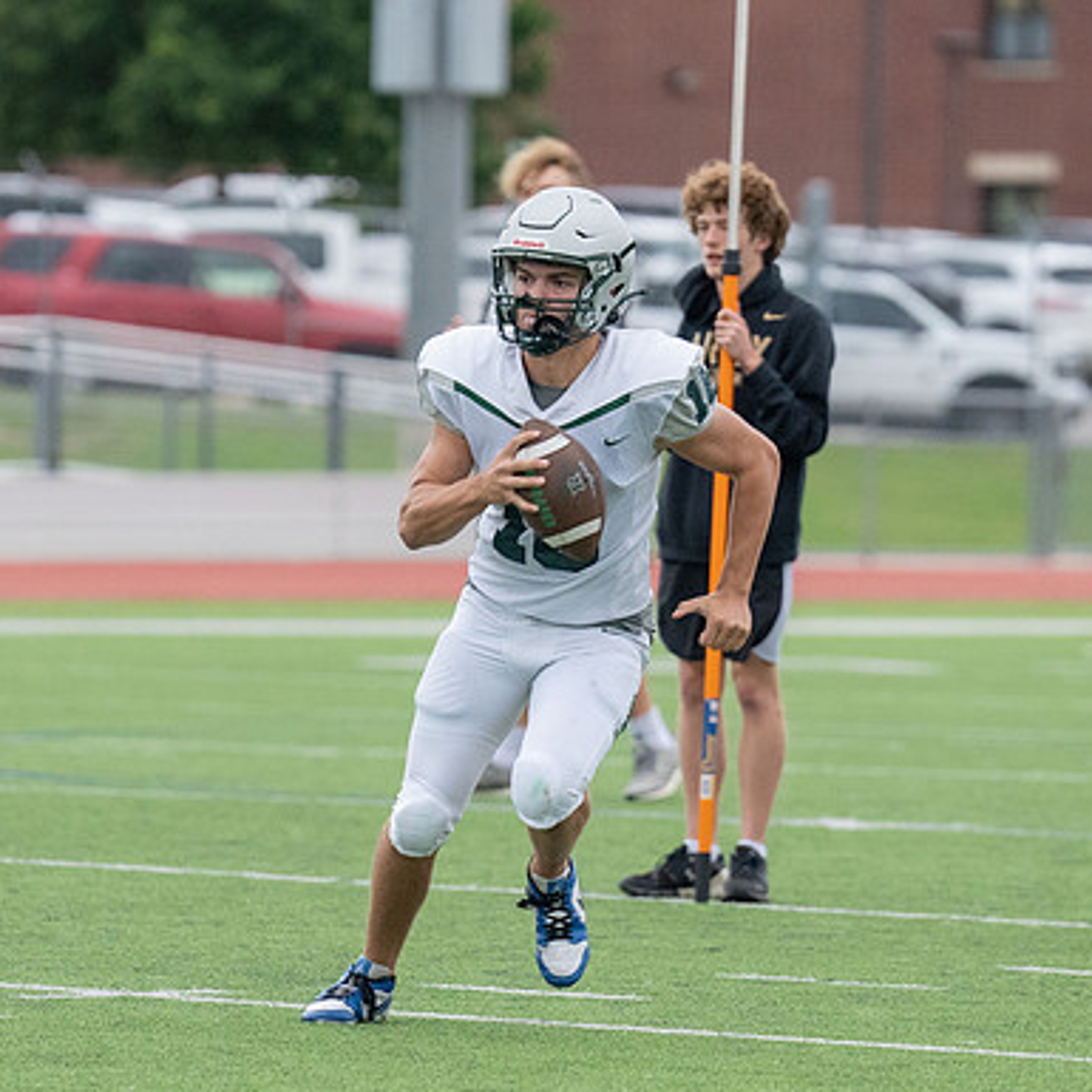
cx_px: 519
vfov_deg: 4.8
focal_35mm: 368
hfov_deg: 4.8
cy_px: 569
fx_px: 13134
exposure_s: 1/1250
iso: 2500
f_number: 2.8
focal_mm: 159
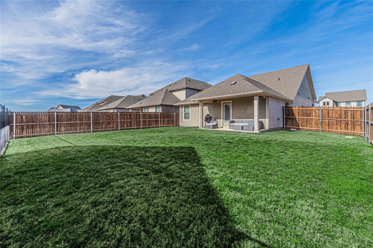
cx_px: 186
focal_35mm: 15
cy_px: 124
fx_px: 155
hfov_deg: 100.4
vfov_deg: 77.3
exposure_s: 1/1600
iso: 100
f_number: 11
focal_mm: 10
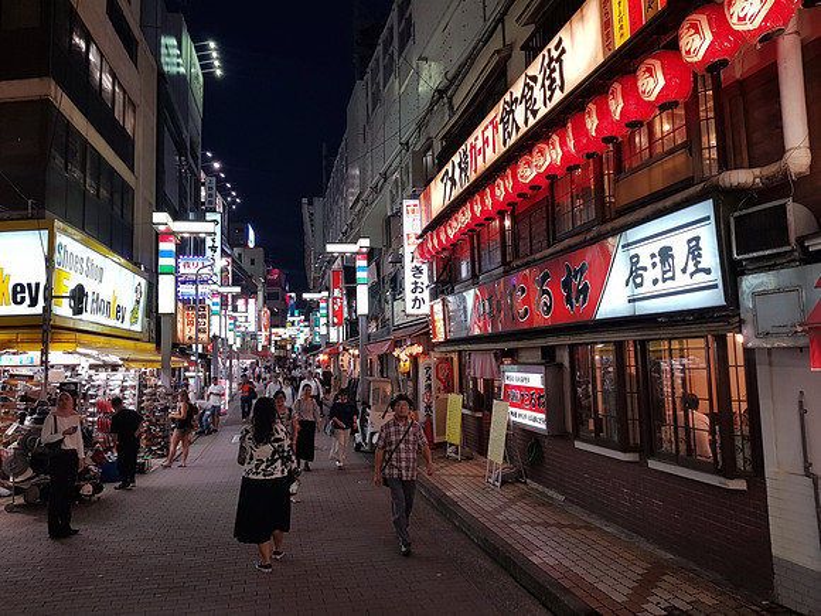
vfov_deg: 53.1
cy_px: 308
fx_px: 617
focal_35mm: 26
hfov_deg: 67.3
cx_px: 410
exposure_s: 1/50
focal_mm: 4.2
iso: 64
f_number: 1.7
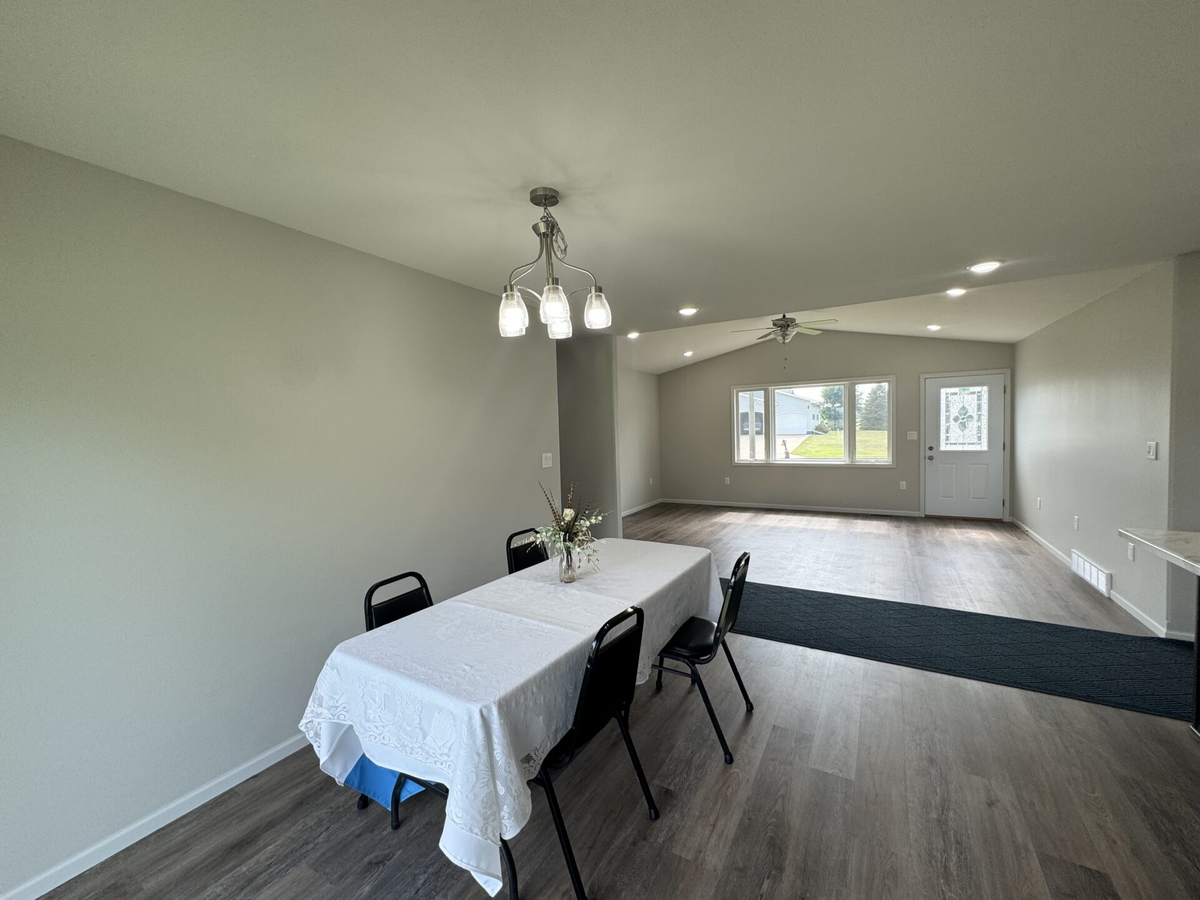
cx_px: 600
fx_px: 485
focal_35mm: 14
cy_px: 450
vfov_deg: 85.7
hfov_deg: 102.1
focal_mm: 2.22
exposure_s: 1/120
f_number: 2.2
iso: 50
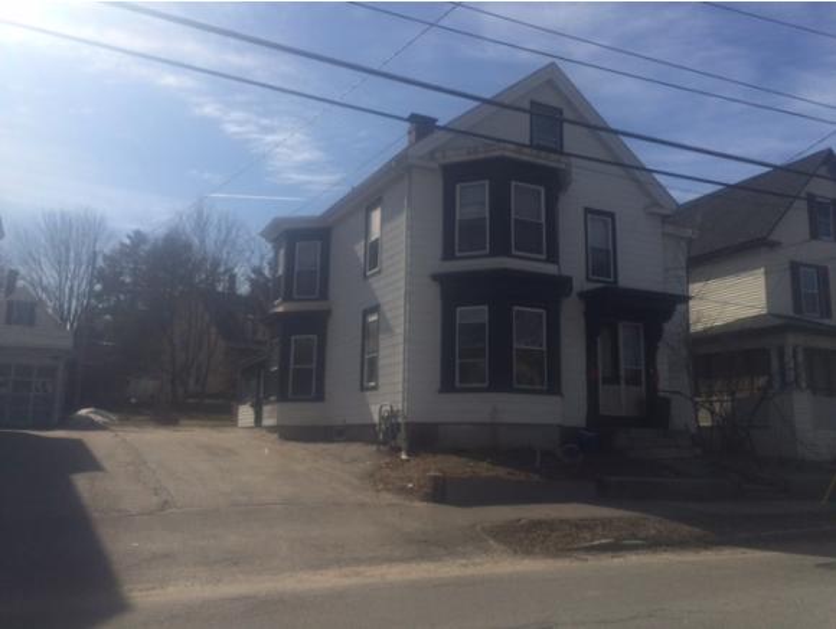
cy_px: 314
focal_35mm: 29
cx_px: 418
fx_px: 701
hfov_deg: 61.6
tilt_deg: +12.7
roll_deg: +0.7
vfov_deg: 48.3
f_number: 2.2
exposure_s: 1/4566
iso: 32
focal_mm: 4.15
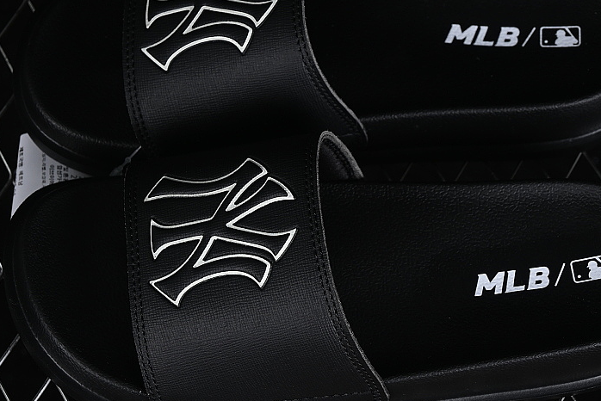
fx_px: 1937
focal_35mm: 116
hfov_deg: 17.6
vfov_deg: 11.8
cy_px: 164
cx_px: 343
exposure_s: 1/80
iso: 160
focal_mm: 50
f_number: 7.1
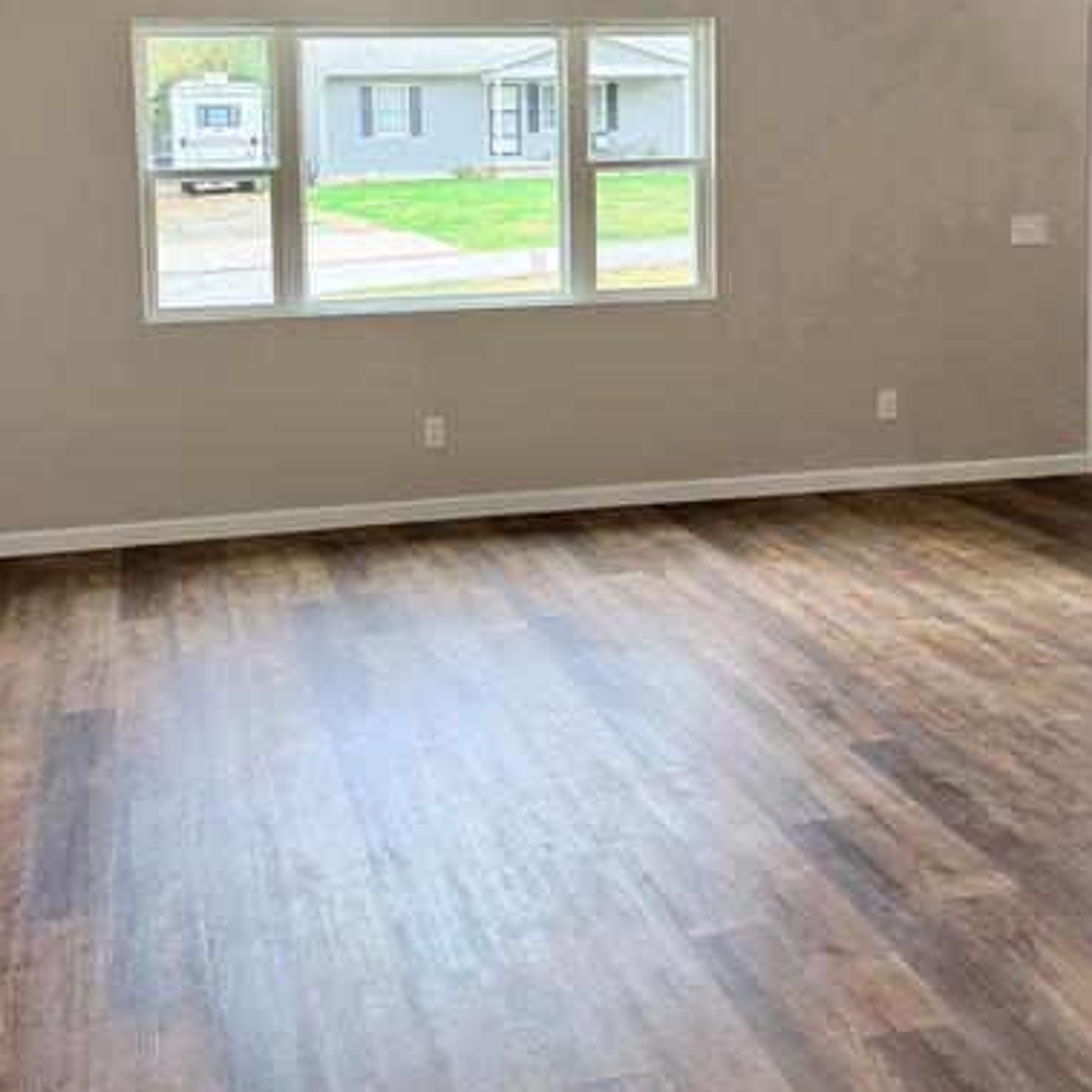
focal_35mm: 43
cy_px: 248
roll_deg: +0.9
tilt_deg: -3.7
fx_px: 1535
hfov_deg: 39.1
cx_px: 504
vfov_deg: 38.0
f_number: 1.78
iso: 160
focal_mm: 6.76
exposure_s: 1/204
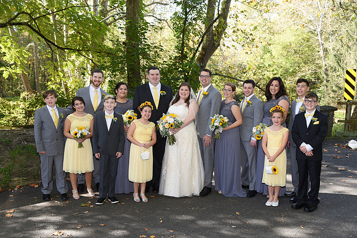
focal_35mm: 35
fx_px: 347
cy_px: 119
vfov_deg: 37.9
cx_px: 178
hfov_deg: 54.4
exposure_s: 1/200
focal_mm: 35
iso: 640
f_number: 5.6
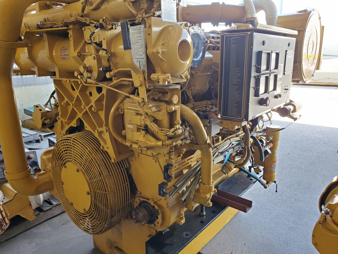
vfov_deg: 53.1
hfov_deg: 67.3
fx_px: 254
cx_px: 169
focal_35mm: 26
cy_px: 127
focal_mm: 4.3
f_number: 2.4
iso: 200
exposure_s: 1/100
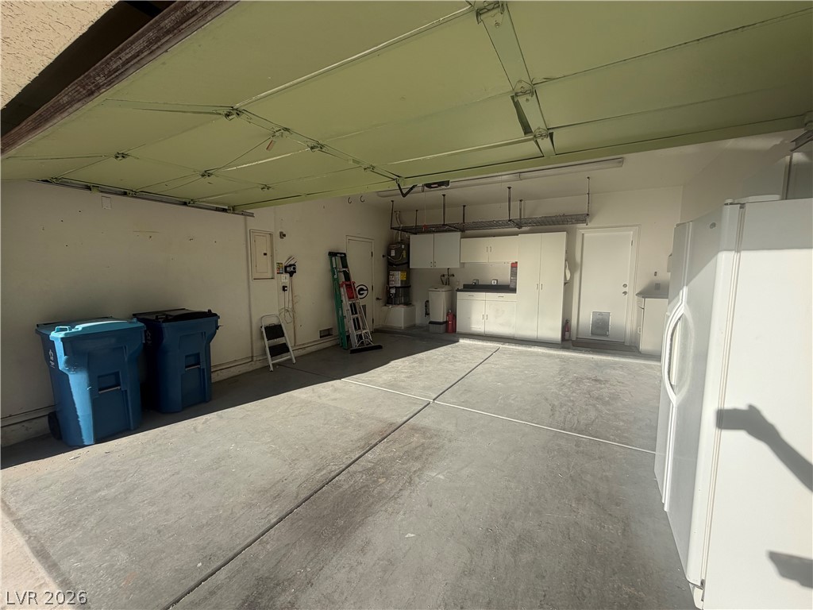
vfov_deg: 85.7
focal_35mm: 14
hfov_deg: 102.1
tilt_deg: -5.0
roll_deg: +0.7
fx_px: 329
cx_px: 406
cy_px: 305
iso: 40
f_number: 2.2
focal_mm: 2.22
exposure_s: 1/751
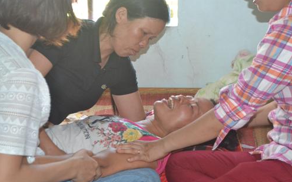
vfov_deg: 17.6
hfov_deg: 27.8
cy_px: 97
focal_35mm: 74
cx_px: 145
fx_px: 589
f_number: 5.3
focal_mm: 48
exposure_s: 1/60
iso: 1800
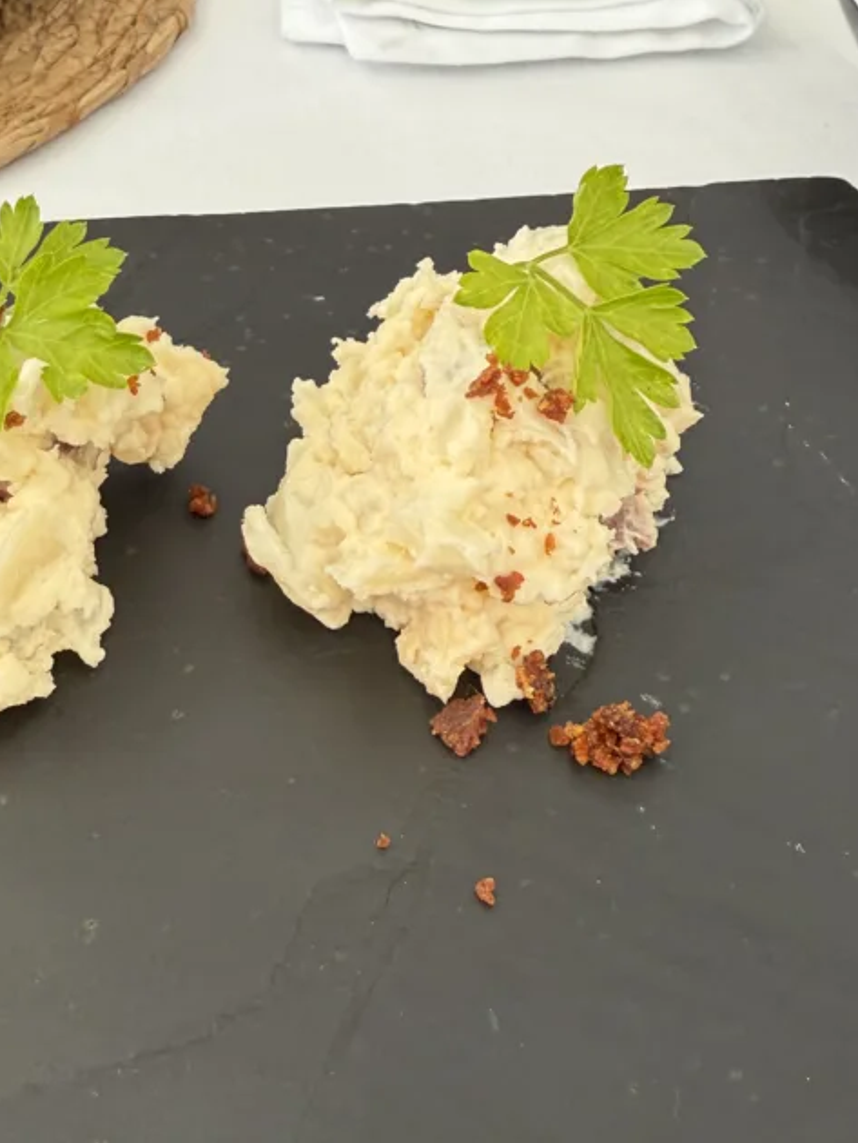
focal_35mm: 39
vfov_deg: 46.6
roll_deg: -0.6
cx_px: 239
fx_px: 1288
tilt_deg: -33.5
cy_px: 330
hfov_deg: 36.2
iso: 64
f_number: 2.2
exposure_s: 1/99
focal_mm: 2.22
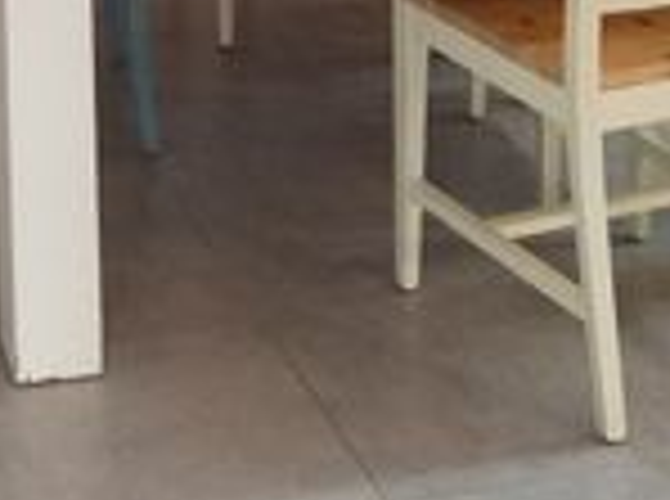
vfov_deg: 12.4
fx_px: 2027
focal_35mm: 105
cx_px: 13
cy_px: -505
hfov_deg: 18.3
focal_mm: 4.25
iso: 200
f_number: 1.7
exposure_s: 1/33
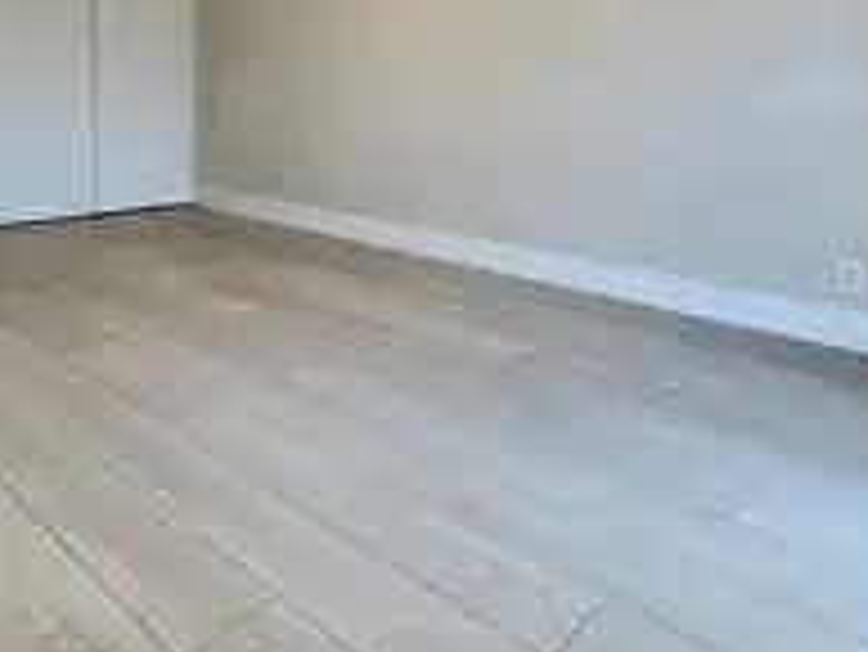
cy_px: 157
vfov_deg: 46.4
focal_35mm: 29
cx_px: 319
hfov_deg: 60.7
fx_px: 728
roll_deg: -0.5
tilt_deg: -6.1
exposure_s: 1/120
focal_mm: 2.22
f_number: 2.2
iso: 125
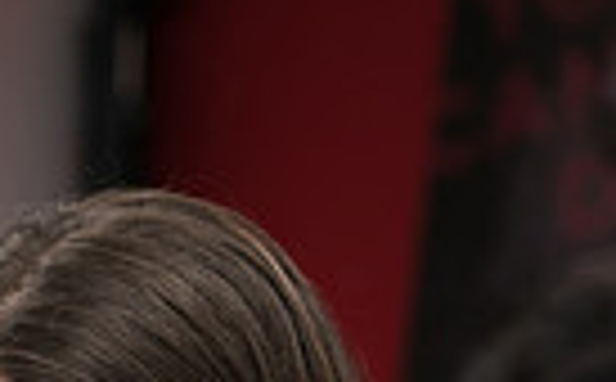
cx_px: -585
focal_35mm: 277
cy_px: 856
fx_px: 4641
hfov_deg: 7.3
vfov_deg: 4.6
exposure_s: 1/60
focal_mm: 64
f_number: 2.8
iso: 500
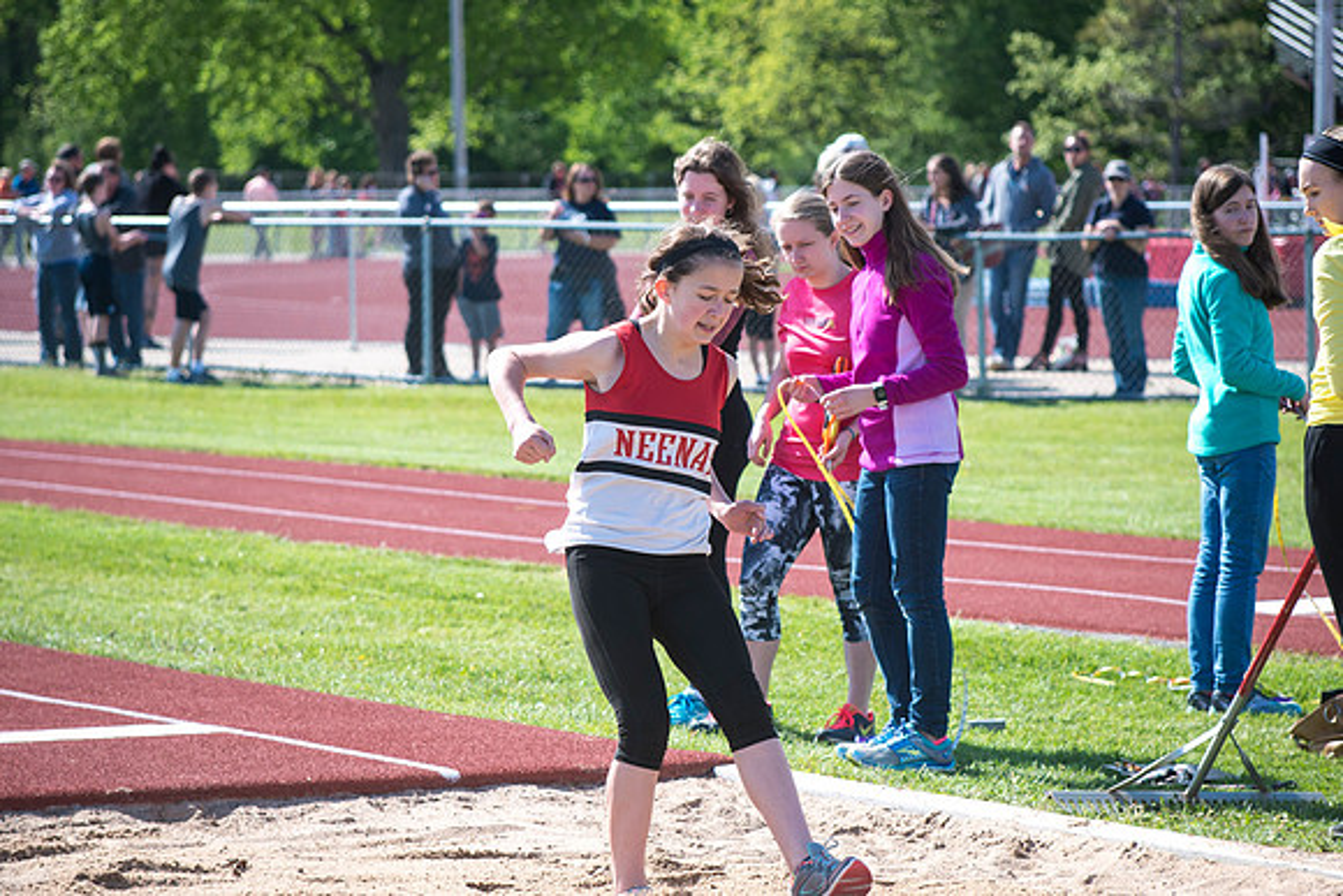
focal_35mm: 160
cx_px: 672
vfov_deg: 8.6
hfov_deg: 12.8
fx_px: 5970
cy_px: 448
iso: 1000
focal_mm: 160
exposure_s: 1/2000
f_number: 6.3
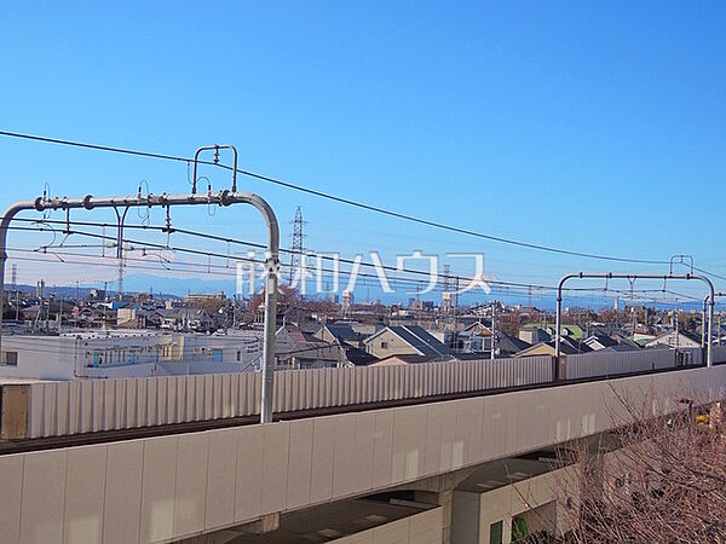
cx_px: 363
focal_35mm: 50
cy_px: 272
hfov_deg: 38.2
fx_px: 1049
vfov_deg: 29.1
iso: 80
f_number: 4
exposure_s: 1/125
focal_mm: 10.7
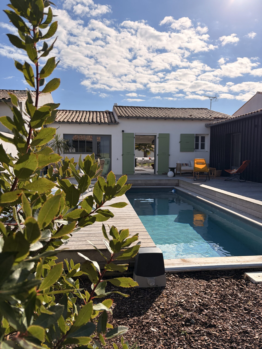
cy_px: 174
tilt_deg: -3.3
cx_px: 131
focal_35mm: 26
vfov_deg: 67.3
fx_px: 262
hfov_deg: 53.1
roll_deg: -0.2
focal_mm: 5.96
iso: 50
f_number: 1.6
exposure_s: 1/6993
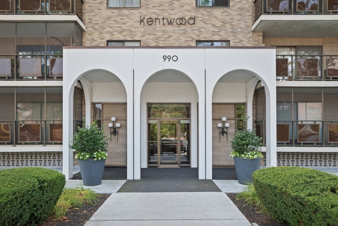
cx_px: 169
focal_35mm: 27
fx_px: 254
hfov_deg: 67.4
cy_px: 113
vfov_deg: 47.9
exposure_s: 1/640
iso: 400
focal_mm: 18
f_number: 4.5
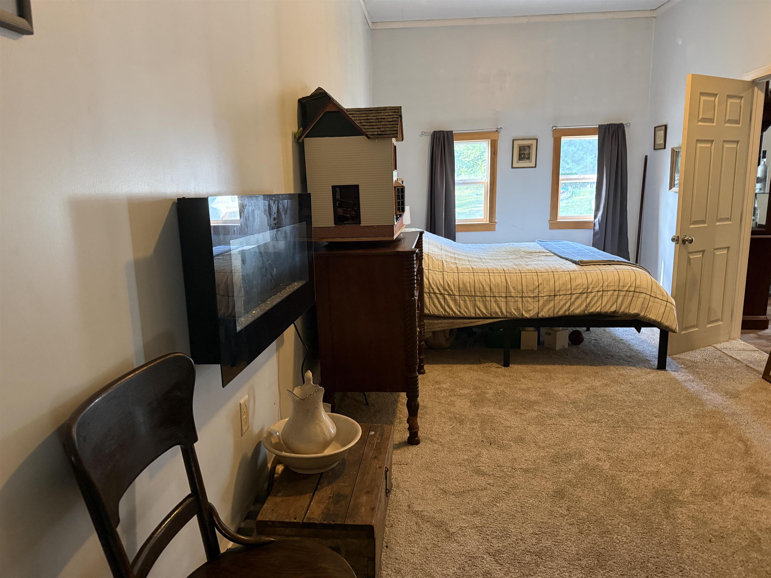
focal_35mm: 24
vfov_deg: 56.8
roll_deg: +1.0
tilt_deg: -10.5
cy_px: 289
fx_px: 535
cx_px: 386
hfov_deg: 71.6
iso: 640
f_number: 1.78
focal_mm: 6.76
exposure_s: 1/60
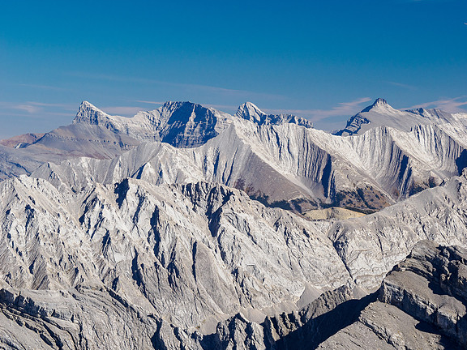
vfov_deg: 9.5
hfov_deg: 12.6
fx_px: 2118
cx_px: 234
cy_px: 175
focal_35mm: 157
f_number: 8
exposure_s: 1/160
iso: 200
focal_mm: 78
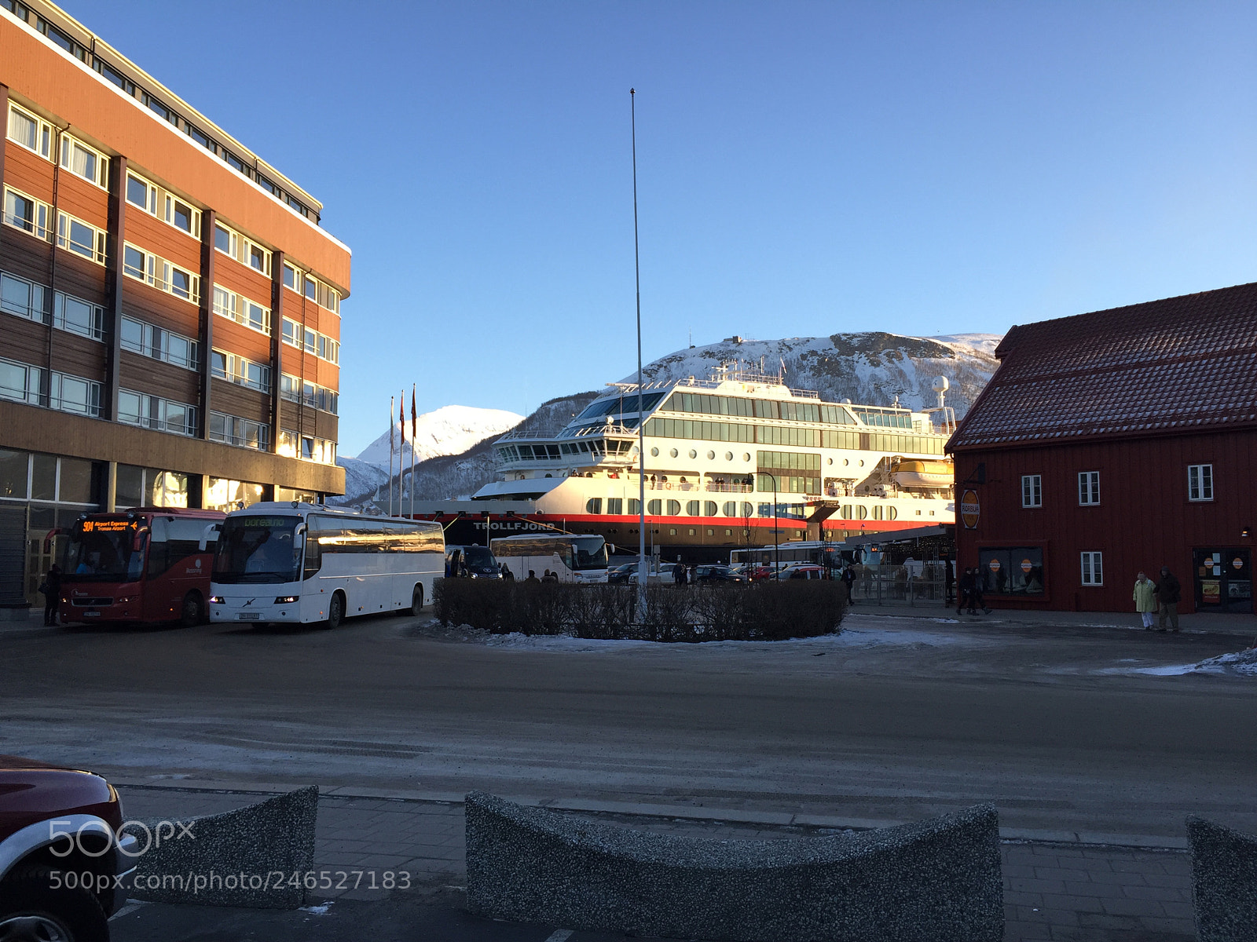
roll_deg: +0.5
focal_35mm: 29
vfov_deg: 48.2
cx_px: 628
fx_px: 1053
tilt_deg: +3.4
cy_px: 471
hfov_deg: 61.7
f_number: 2.2
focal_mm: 4.15
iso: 32
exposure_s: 1/335
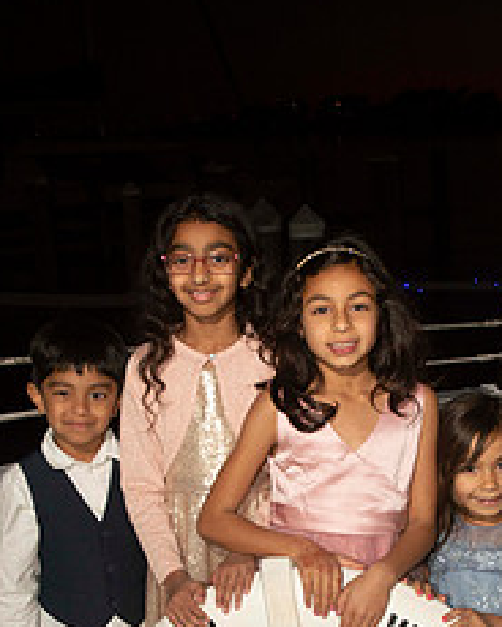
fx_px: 1226
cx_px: 312
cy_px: 553
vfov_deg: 27.8
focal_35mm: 66
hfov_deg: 23.1
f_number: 8
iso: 400
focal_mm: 24
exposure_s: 1/60
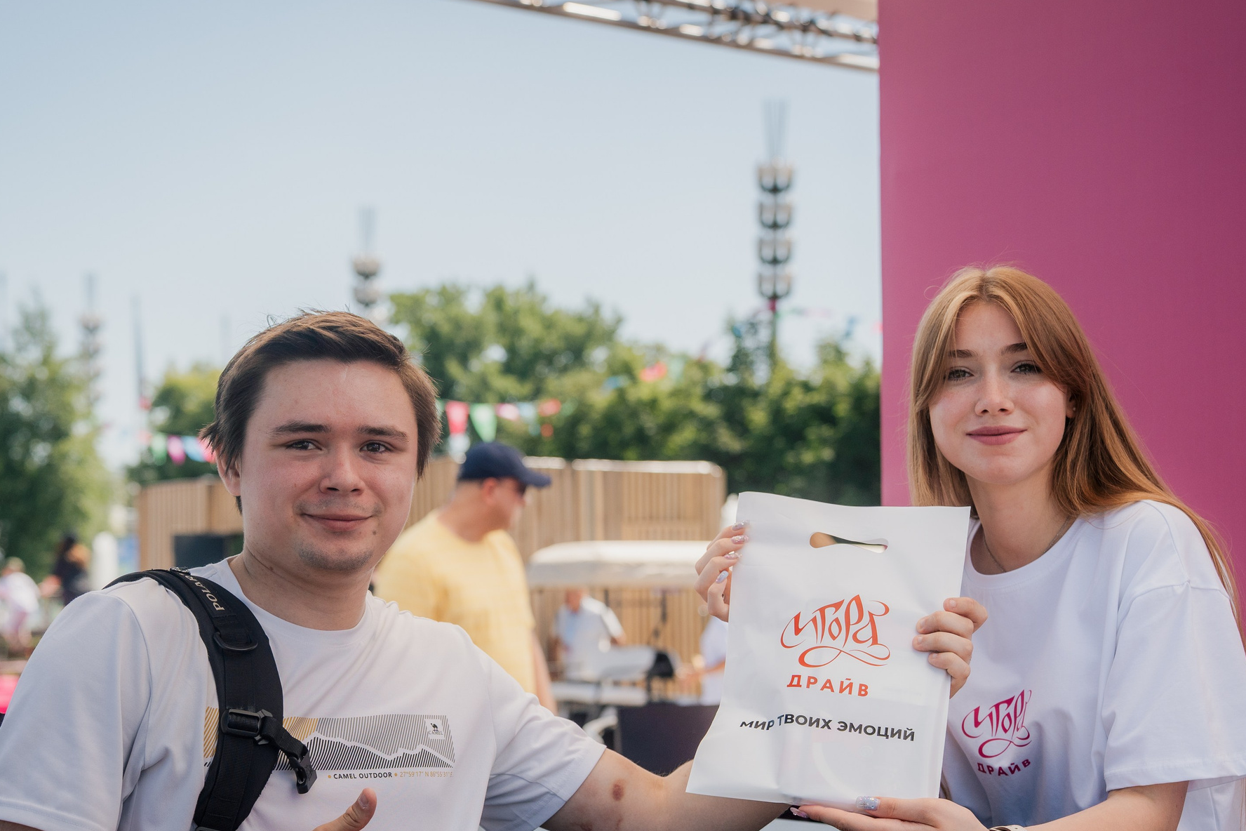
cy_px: 524
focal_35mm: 66
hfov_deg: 30.5
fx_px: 2284
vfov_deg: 20.6
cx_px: 647
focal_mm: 42
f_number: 3.5
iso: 160
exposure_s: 1/640
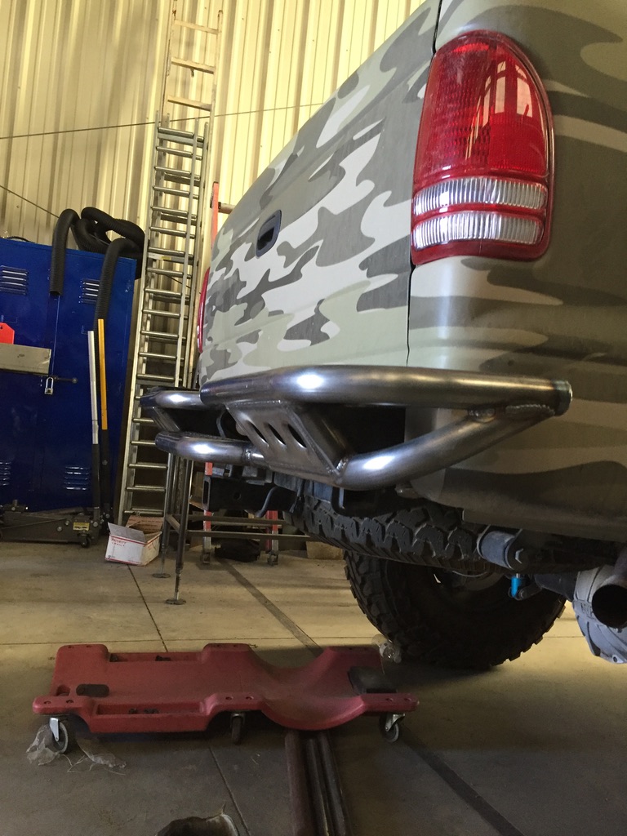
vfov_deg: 61.7
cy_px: 418
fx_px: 700
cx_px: 314
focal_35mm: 29
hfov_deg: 48.2
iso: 160
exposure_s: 1/30
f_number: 2.2
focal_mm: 4.15
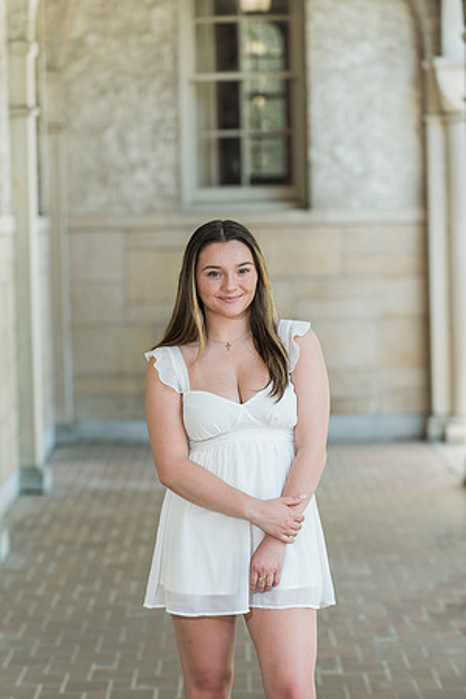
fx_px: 2427
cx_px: 233
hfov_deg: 11.0
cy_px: 350
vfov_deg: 16.4
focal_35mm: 125
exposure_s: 1/200
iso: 320
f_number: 4
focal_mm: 125
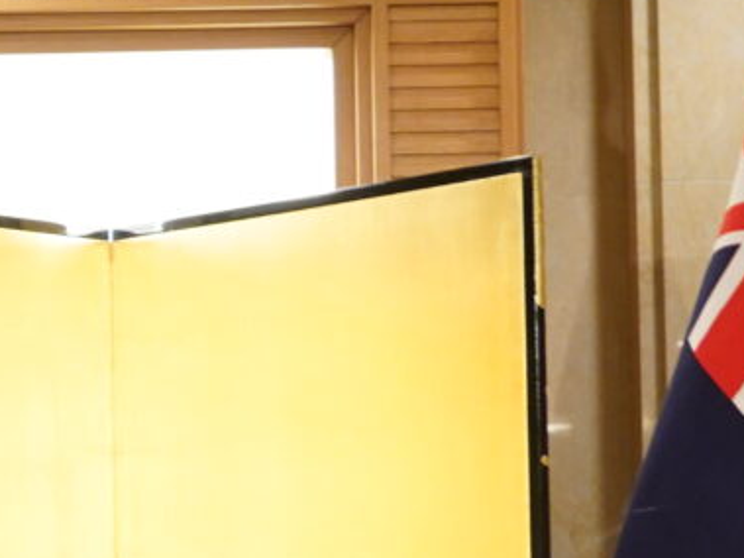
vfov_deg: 6.6
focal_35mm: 224
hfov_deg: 8.4
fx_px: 4813
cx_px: -766
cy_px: 568
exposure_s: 1/50
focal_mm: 46
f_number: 5
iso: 1600
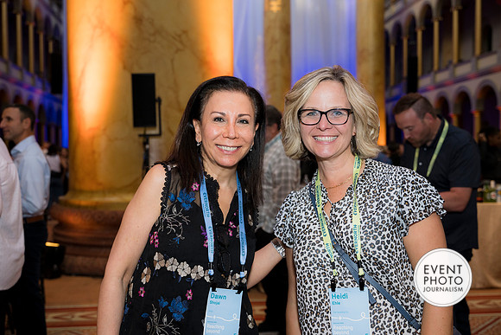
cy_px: 168
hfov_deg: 45.1
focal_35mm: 43
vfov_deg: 31.0
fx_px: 604
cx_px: 250
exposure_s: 1/100
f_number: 4
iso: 800
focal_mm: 41
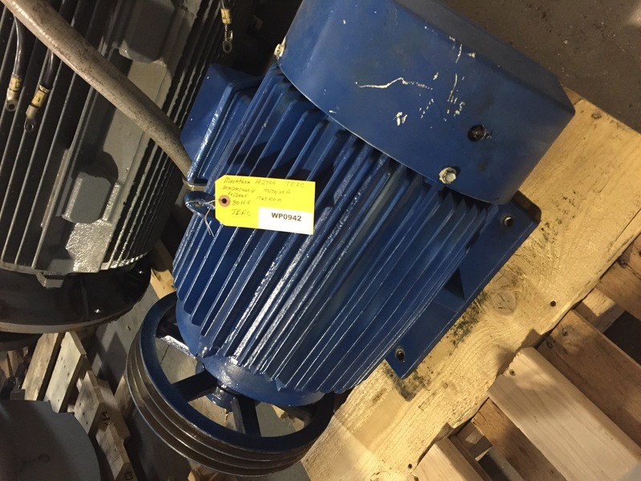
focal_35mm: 29
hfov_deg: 61.7
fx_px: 537
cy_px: 240
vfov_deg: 48.2
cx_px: 320
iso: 250
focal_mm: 4.15
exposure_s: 1/15
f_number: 2.2
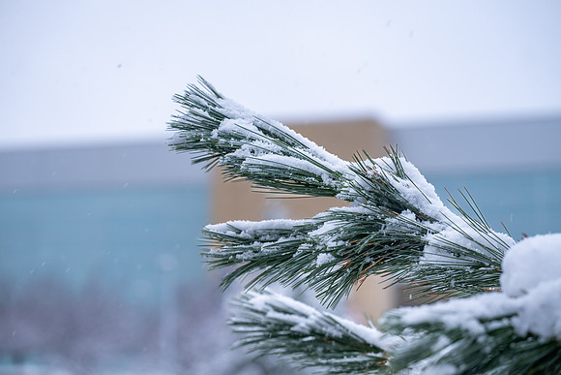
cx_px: 280
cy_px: 188
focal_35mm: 70
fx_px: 1091
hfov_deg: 28.8
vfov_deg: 19.5
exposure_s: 1/320
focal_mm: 70
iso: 200
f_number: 3.5
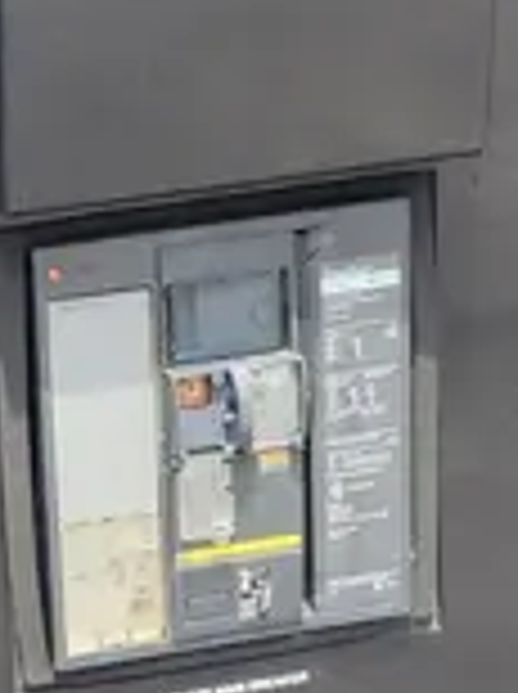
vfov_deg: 15.8
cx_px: -333
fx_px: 2481
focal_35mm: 124
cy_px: 565
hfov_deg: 11.3
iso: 40
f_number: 1.8
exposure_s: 1/697
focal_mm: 5.4
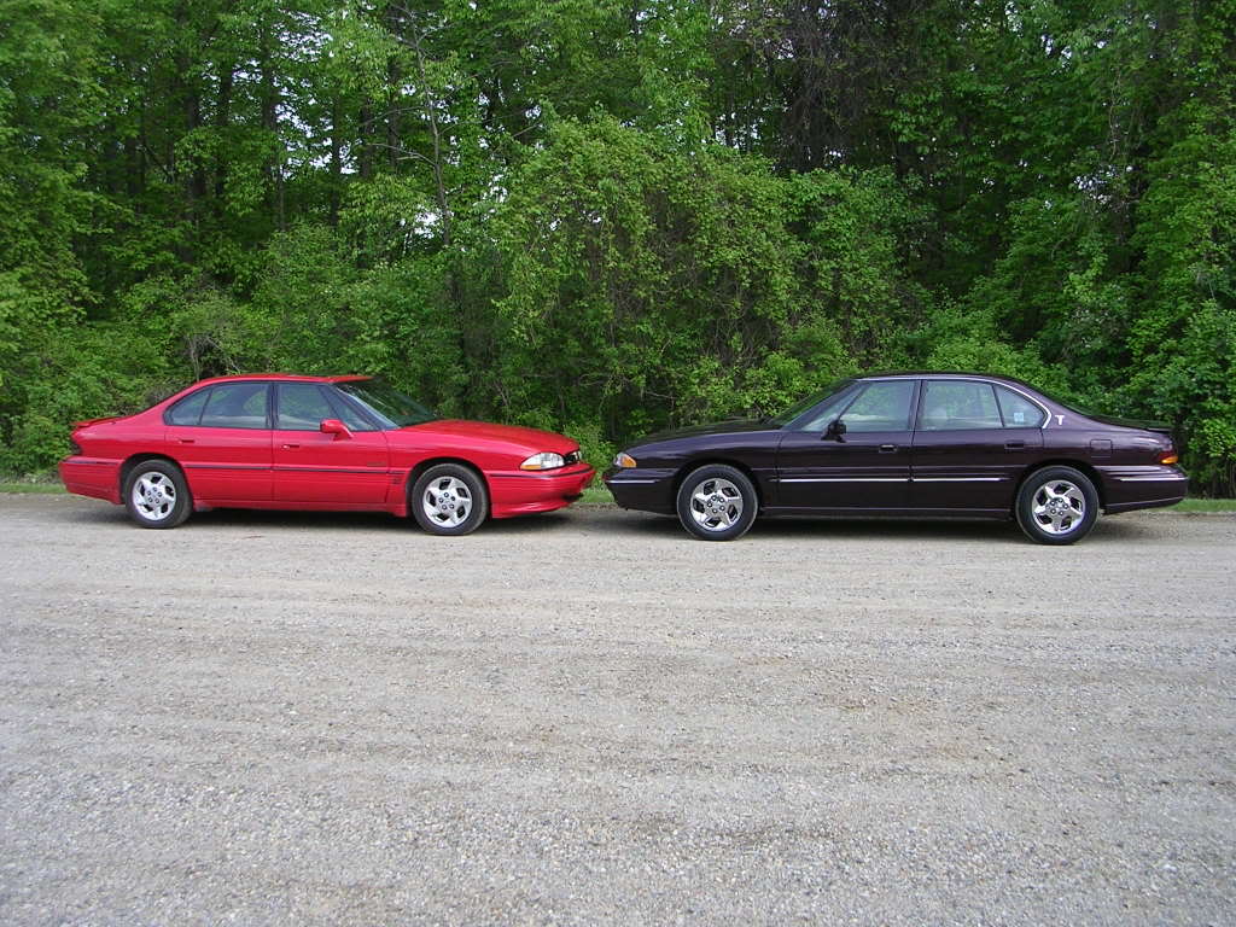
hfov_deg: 49.0
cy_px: 464
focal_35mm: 38
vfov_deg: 37.7
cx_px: 618
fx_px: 1357
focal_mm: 5.8
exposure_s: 1/320
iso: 50
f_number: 2.8
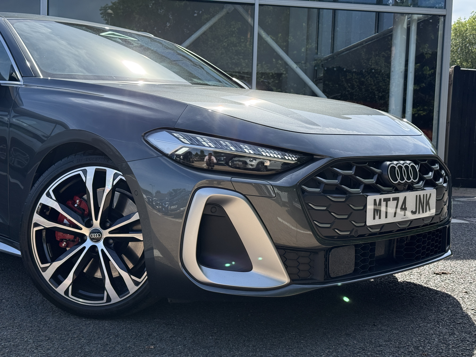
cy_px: 178
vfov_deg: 30.3
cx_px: 238
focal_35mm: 48
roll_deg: -1.1
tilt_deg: -2.8
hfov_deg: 39.7
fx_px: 660
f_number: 1.78
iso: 100
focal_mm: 6.76
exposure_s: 1/2976
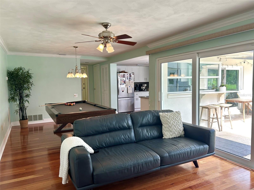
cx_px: 127
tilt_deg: -4.1
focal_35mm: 26
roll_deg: +1.1
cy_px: 95
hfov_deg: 67.3
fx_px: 191
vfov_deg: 53.1
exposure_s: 1/120
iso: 50
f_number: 1.5
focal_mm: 5.7
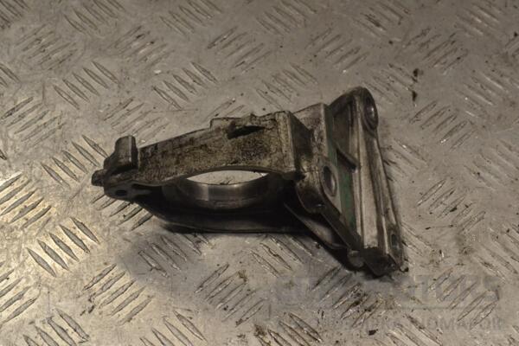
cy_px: 173
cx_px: 260
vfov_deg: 16.6
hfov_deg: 24.6
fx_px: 1189
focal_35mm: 82
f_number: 10
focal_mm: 55
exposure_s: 1/400
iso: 3200
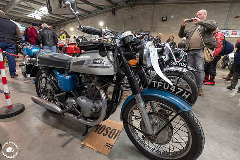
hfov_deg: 93.3
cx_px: 120
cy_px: 80
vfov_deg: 70.5
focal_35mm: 17
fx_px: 113
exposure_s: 1/50
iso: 3200
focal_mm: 11
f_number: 5.6
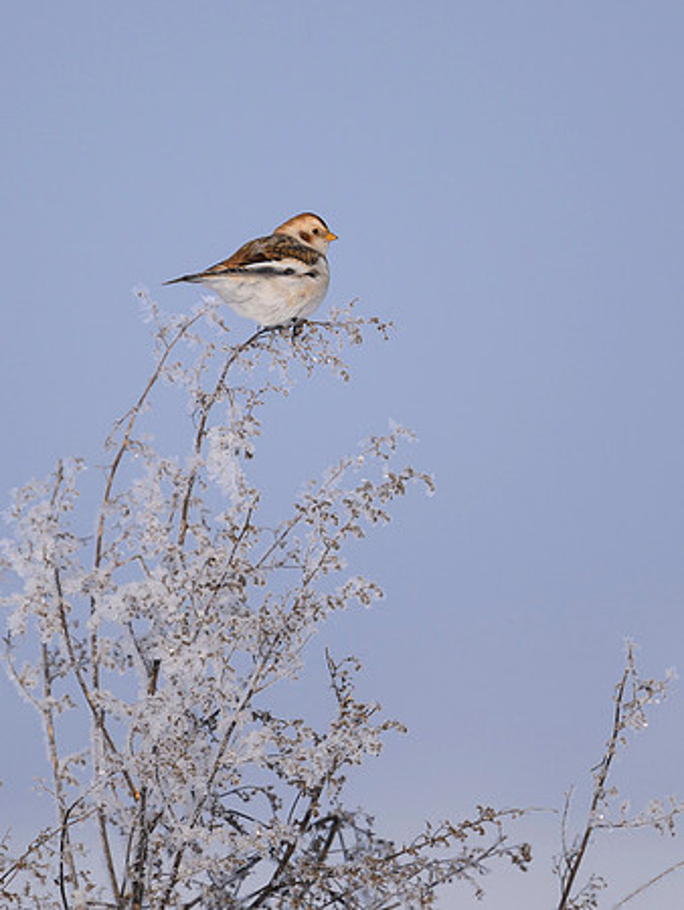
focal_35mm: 1085
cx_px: 284
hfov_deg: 1.4
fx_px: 28563
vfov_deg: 1.8
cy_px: 299
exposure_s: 1/3200
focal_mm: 560
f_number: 4
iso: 200
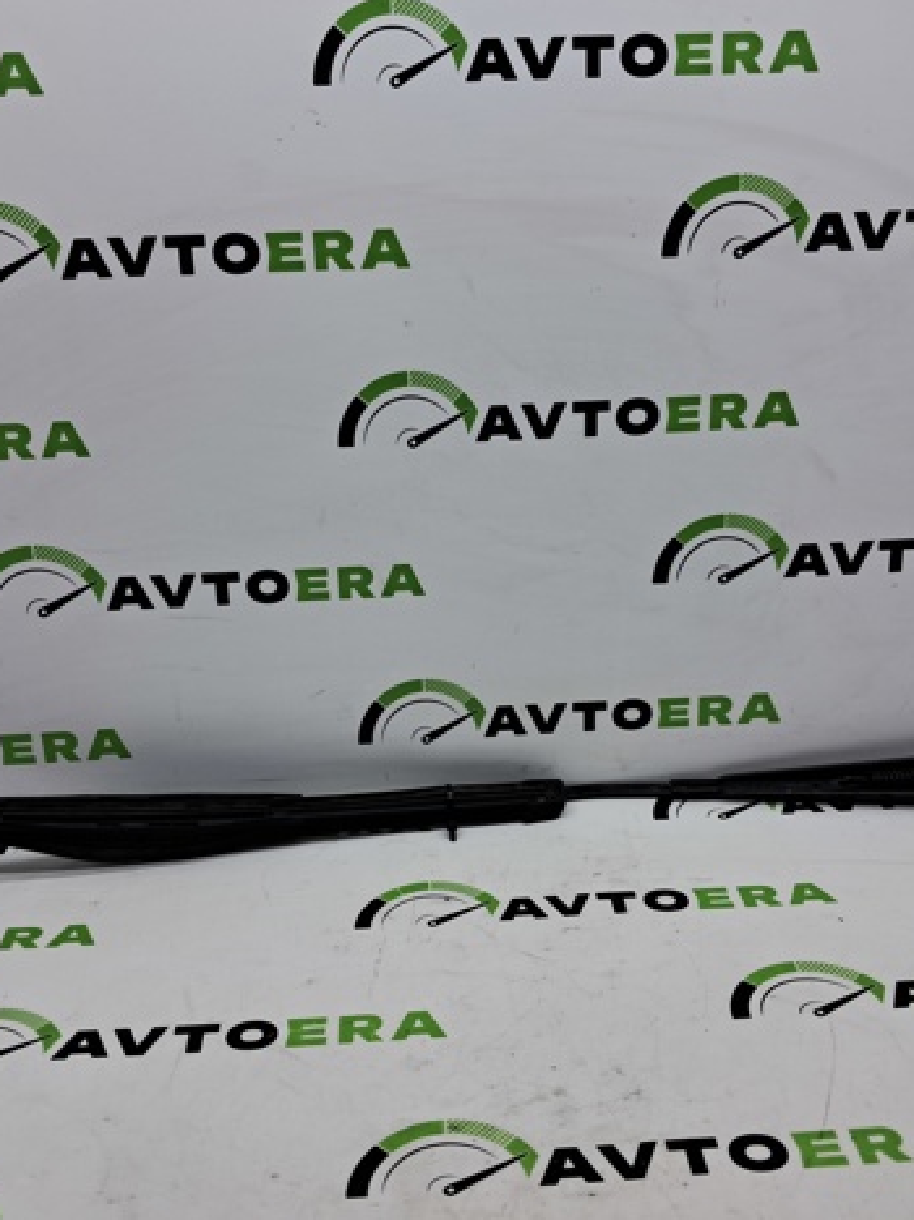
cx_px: 462
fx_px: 1303
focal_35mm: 37
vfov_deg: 50.2
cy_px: 613
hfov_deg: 38.6
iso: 50
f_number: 1.8
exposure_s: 1/100
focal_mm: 4
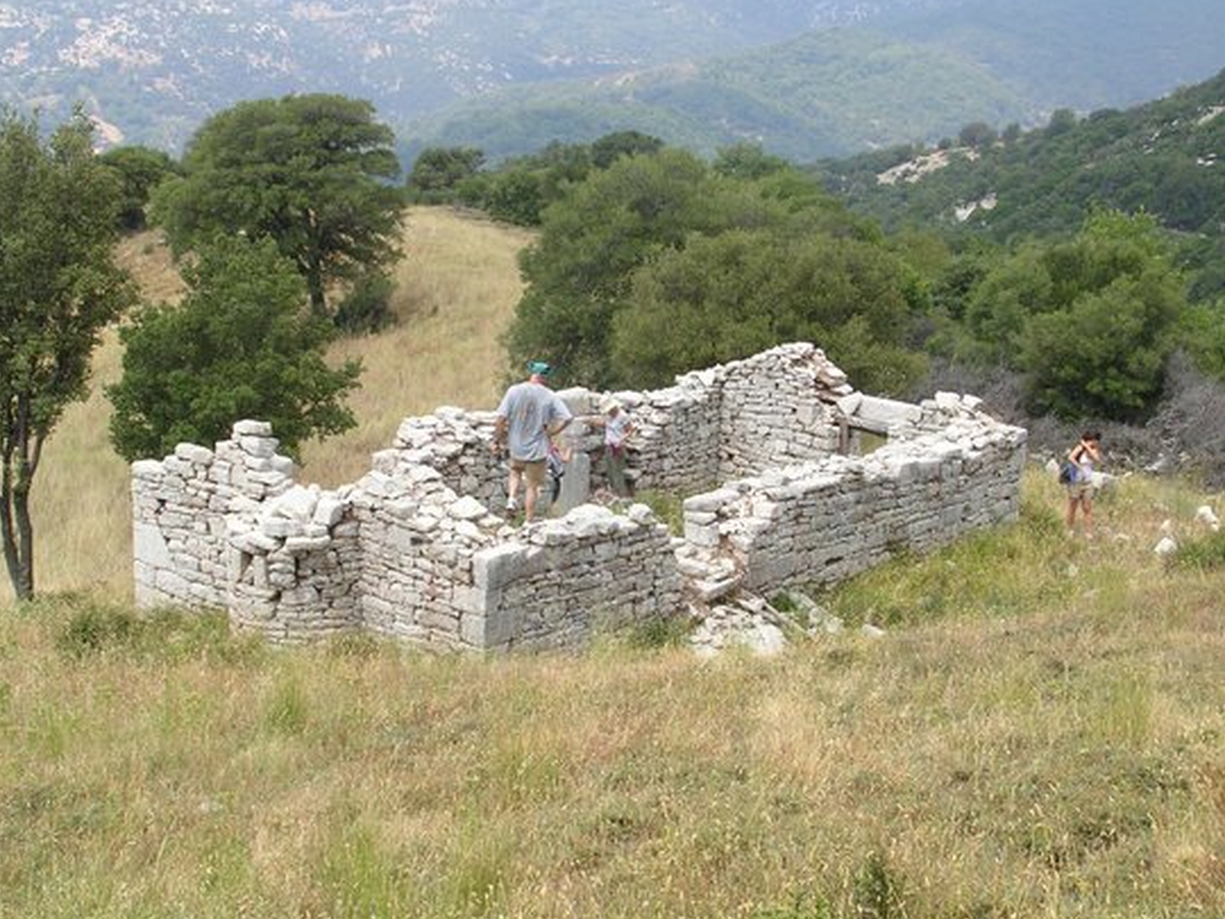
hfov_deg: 33.8
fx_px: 2017
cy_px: 458
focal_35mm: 57
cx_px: 606
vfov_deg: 25.7
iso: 71
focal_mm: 8.5
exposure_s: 1/160
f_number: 6.6
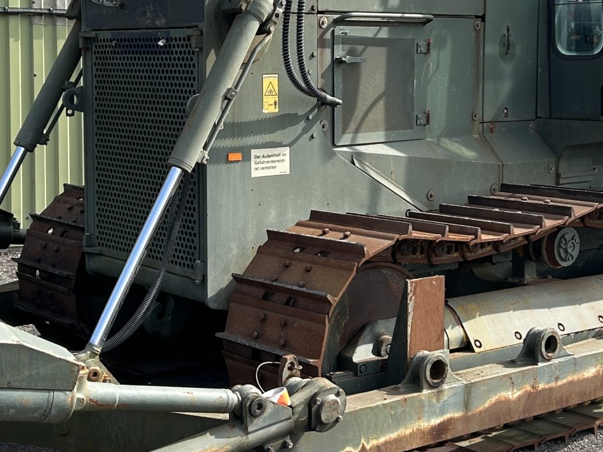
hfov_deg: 27.8
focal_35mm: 70
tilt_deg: -4.4
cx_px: 277
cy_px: 136
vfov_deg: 20.9
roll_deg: -0.8
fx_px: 1219
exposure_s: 1/1779
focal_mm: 5.7
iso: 50
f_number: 1.5
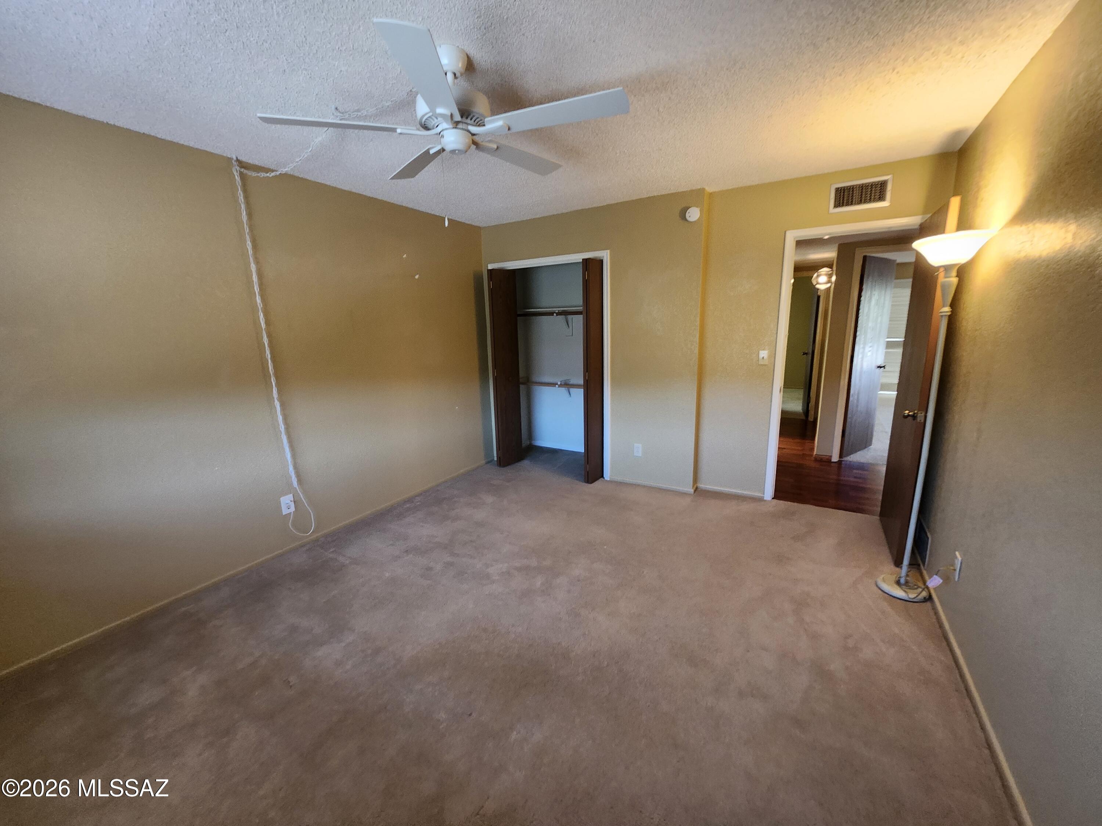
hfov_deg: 106.2
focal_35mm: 13
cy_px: 413
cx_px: 551
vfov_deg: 89.9
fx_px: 414
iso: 400
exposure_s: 1/30
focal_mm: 1.74
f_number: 2.2
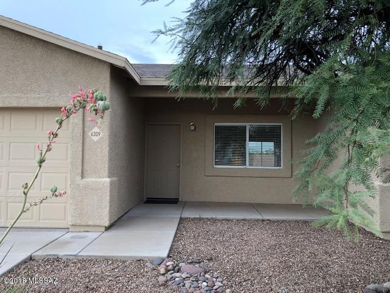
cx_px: 195
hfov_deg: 63.4
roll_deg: -1.3
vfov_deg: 49.7
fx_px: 315
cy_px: 146
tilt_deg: +1.0
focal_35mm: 28
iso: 40
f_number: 1.8
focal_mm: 3.99
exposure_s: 1/120
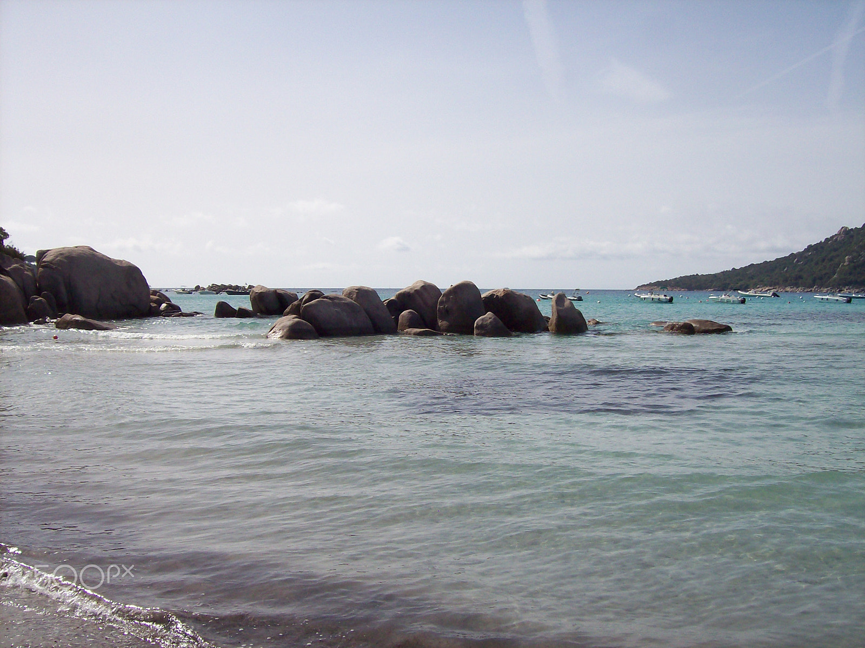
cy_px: 324
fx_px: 899
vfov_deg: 39.6
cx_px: 432
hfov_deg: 51.4
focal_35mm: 36
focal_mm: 6
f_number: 4.8
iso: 80
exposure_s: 1/1401
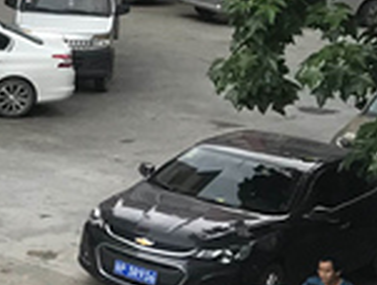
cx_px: -597
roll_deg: -1.5
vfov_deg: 10.1
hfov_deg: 10.8
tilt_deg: -14.2
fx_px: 1616
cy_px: 172
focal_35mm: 148
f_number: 1.8
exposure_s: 1/228
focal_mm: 3.99
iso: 20
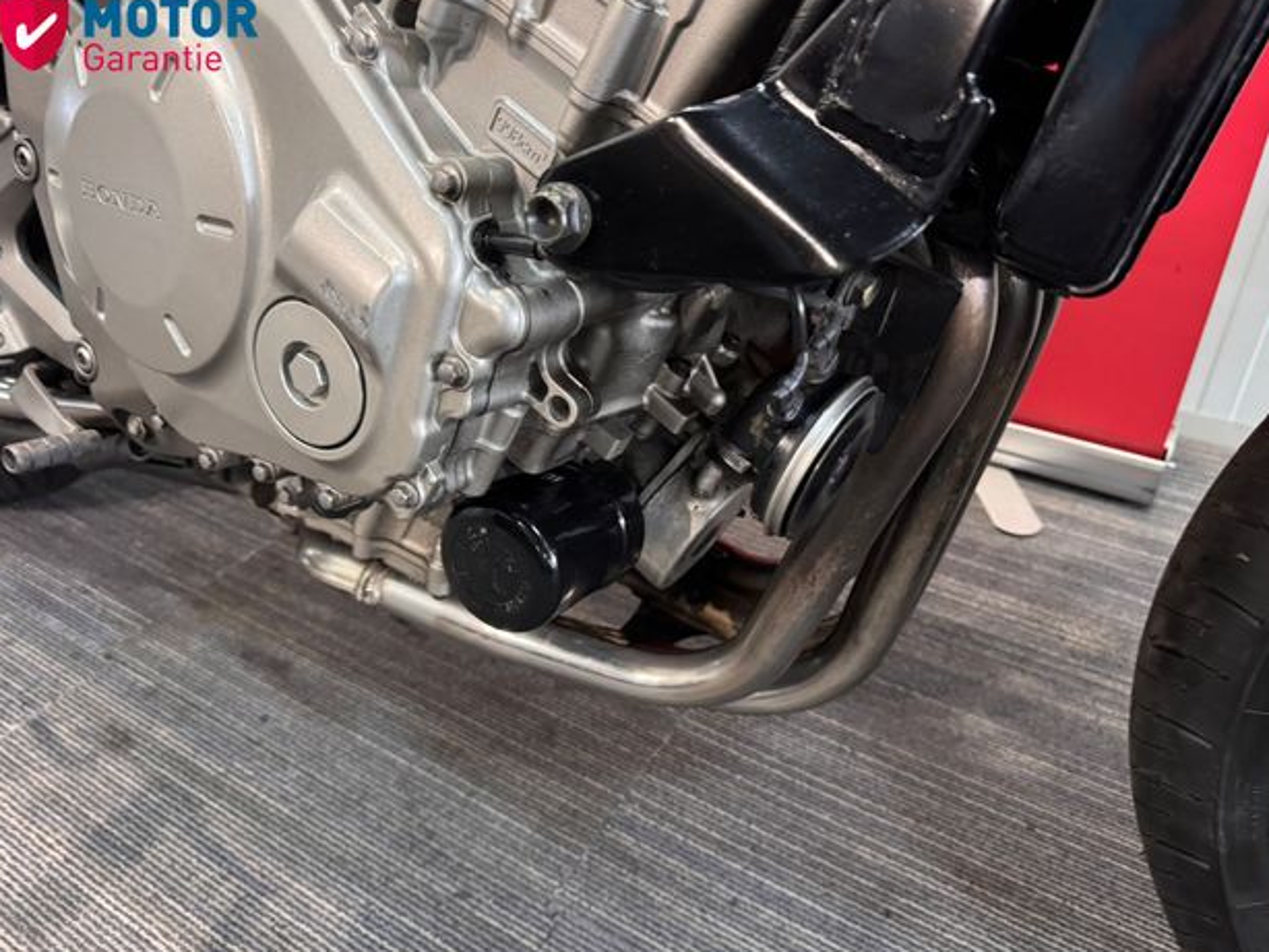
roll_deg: +1.2
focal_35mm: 25
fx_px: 917
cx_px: 657
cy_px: 485
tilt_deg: -34.2
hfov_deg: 69.3
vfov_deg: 54.9
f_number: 1.78
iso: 800
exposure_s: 1/33
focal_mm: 6.76
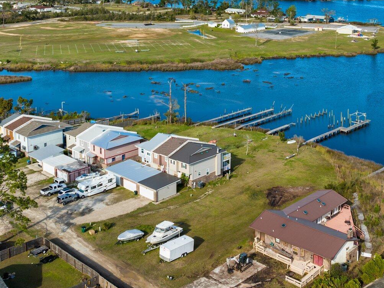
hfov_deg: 38.8
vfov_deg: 28.3
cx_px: 221
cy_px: 19
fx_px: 543
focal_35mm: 49
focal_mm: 12.29
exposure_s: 1/500
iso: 100
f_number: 4
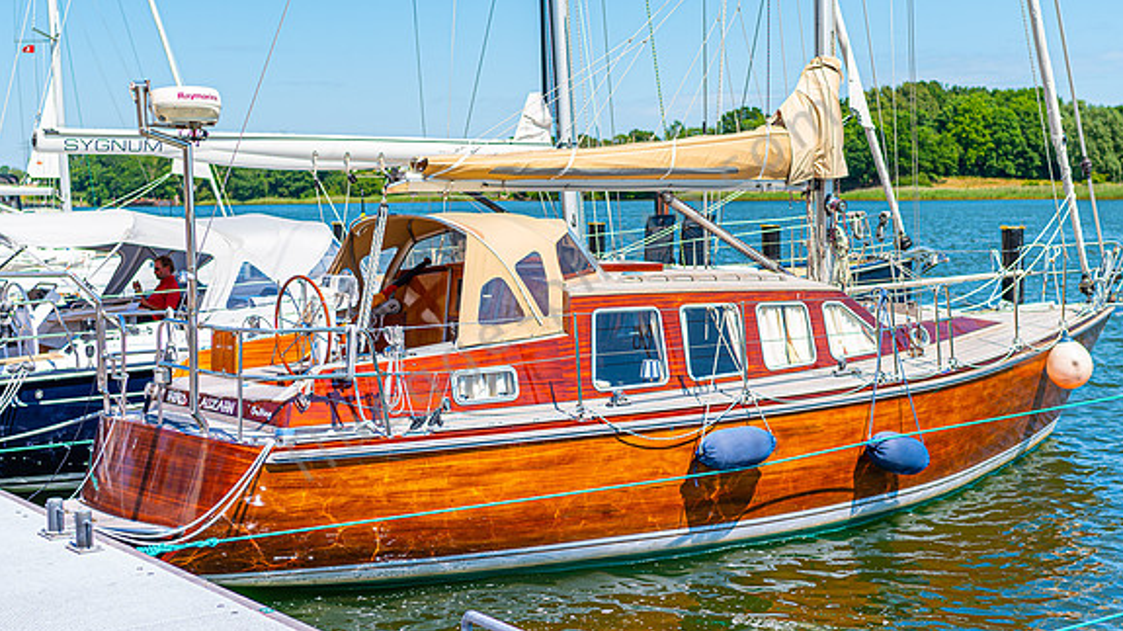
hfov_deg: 37.9
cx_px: 564
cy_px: 282
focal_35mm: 55
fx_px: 1637
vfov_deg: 21.8
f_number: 2.2
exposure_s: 1/1250
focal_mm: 35
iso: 100
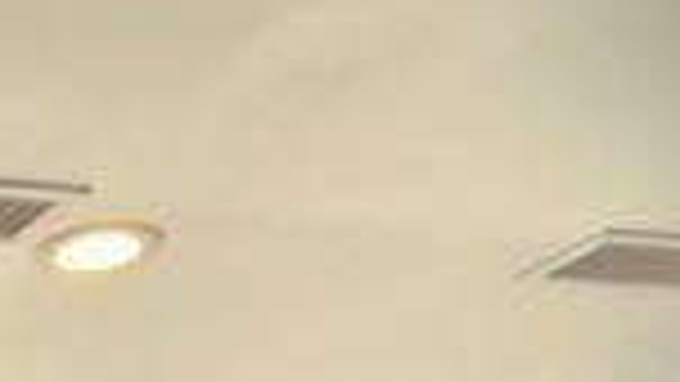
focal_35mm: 96
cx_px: -829
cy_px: 1856
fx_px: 1731
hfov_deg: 15.5
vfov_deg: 6.6
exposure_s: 1/60
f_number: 2.2
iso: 160
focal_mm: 2.2
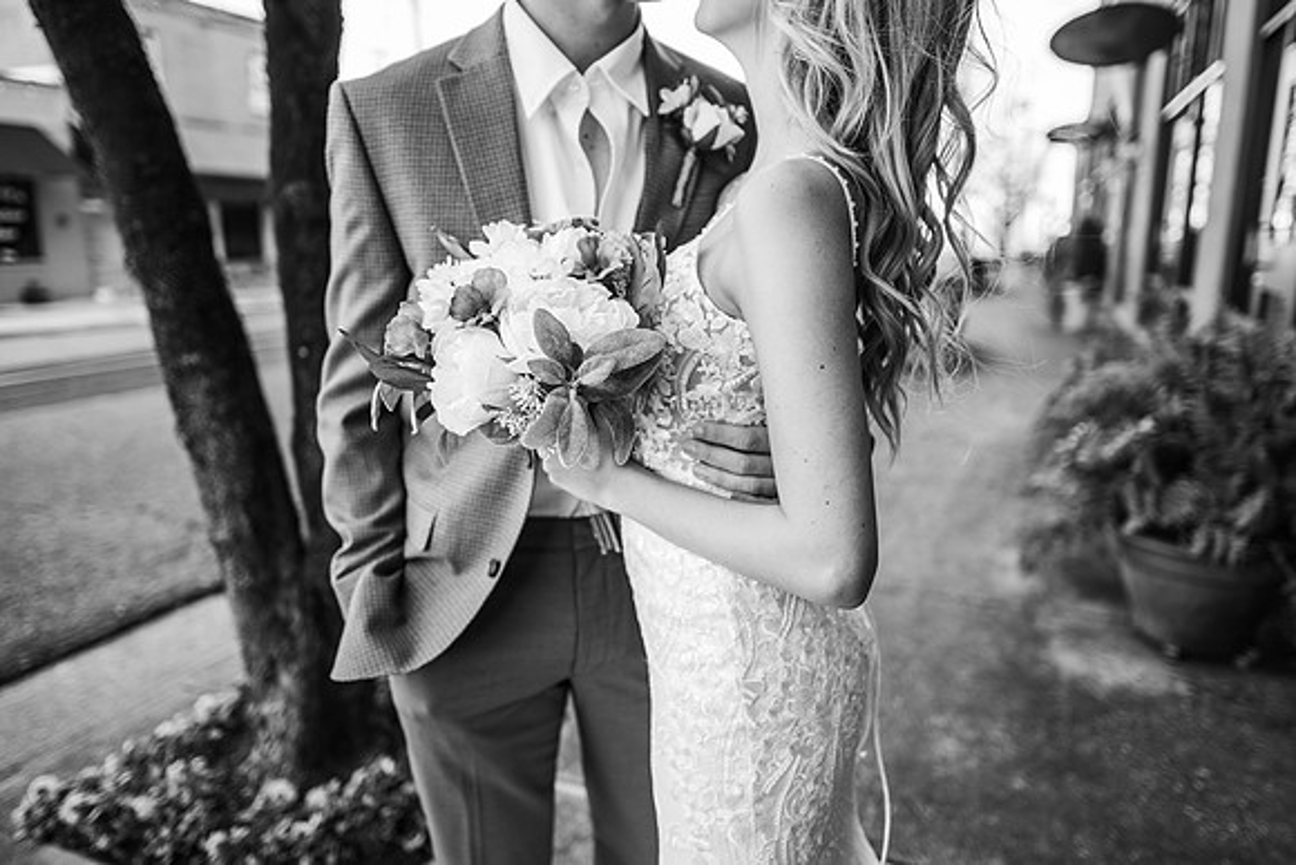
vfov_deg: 53.2
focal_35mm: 24
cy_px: 432
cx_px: 648
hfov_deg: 73.7
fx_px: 864
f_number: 2
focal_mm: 24
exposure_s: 1/320
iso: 160
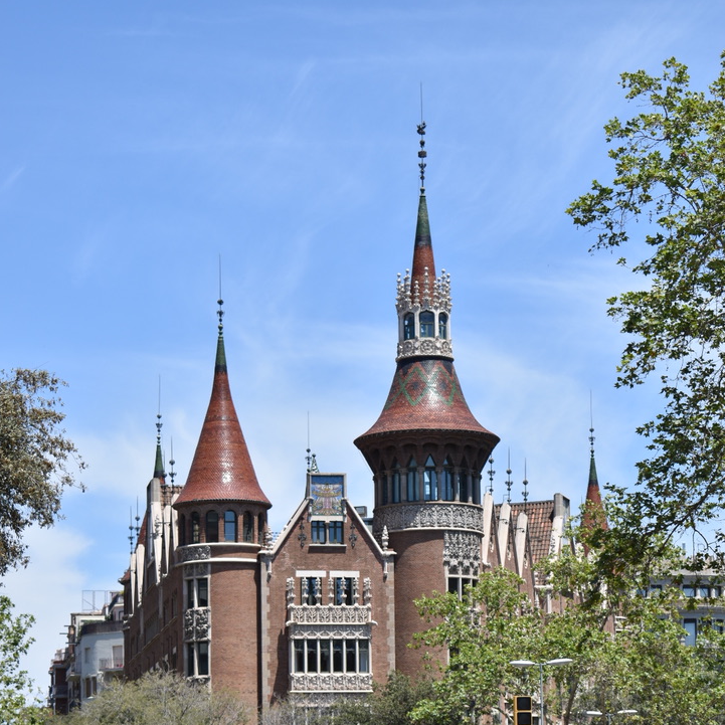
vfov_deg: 16.4
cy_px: 537
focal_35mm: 106
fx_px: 2503
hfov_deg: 16.5
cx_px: 363
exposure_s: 1/400
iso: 100
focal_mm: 55
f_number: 6.3
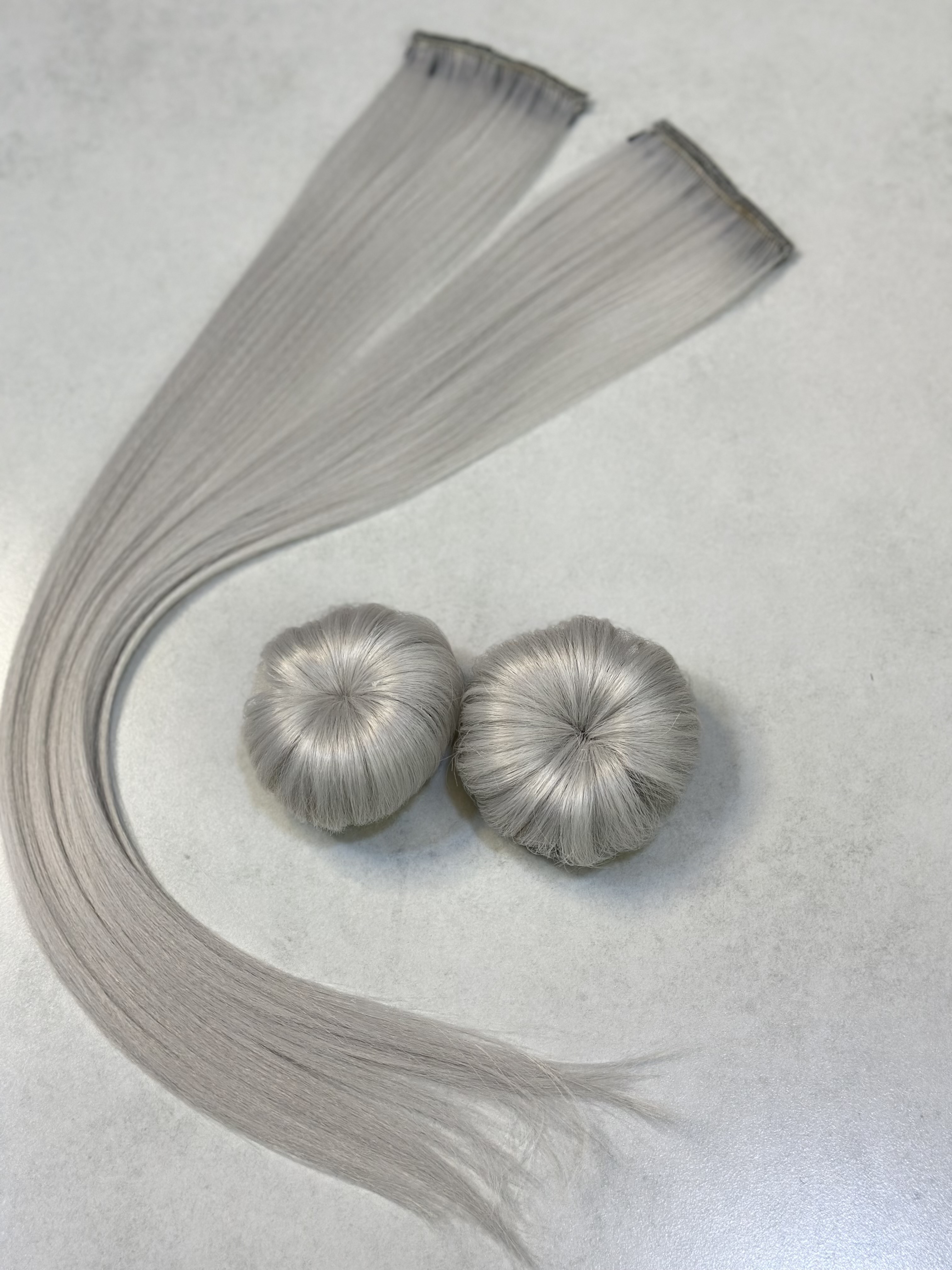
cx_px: 476
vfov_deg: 39.7
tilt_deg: -66.4
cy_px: 635
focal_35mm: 48
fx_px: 1760
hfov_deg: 30.3
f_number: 1.78
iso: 125
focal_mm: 6.86
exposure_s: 1/100
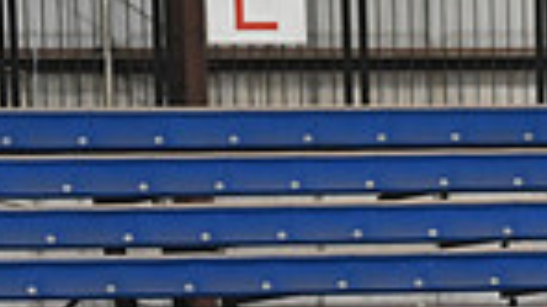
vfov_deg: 1.5
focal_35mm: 819
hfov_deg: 2.6
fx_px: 11870
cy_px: 708
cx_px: 429
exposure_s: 1/250
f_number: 5
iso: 3200
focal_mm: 200
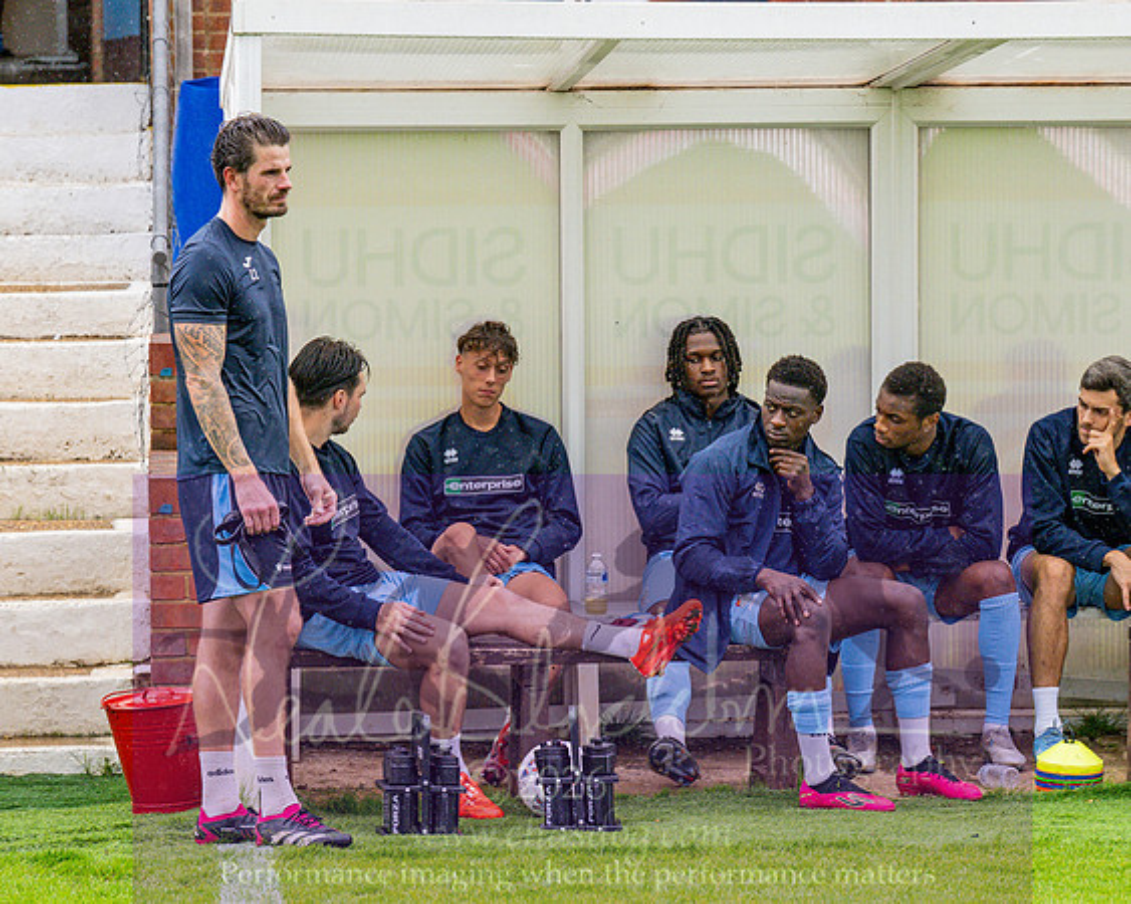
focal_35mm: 148
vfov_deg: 10.4
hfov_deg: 13.0
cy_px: 370
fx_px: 4948
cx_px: 328
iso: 400
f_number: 4
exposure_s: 1/1250
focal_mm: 74
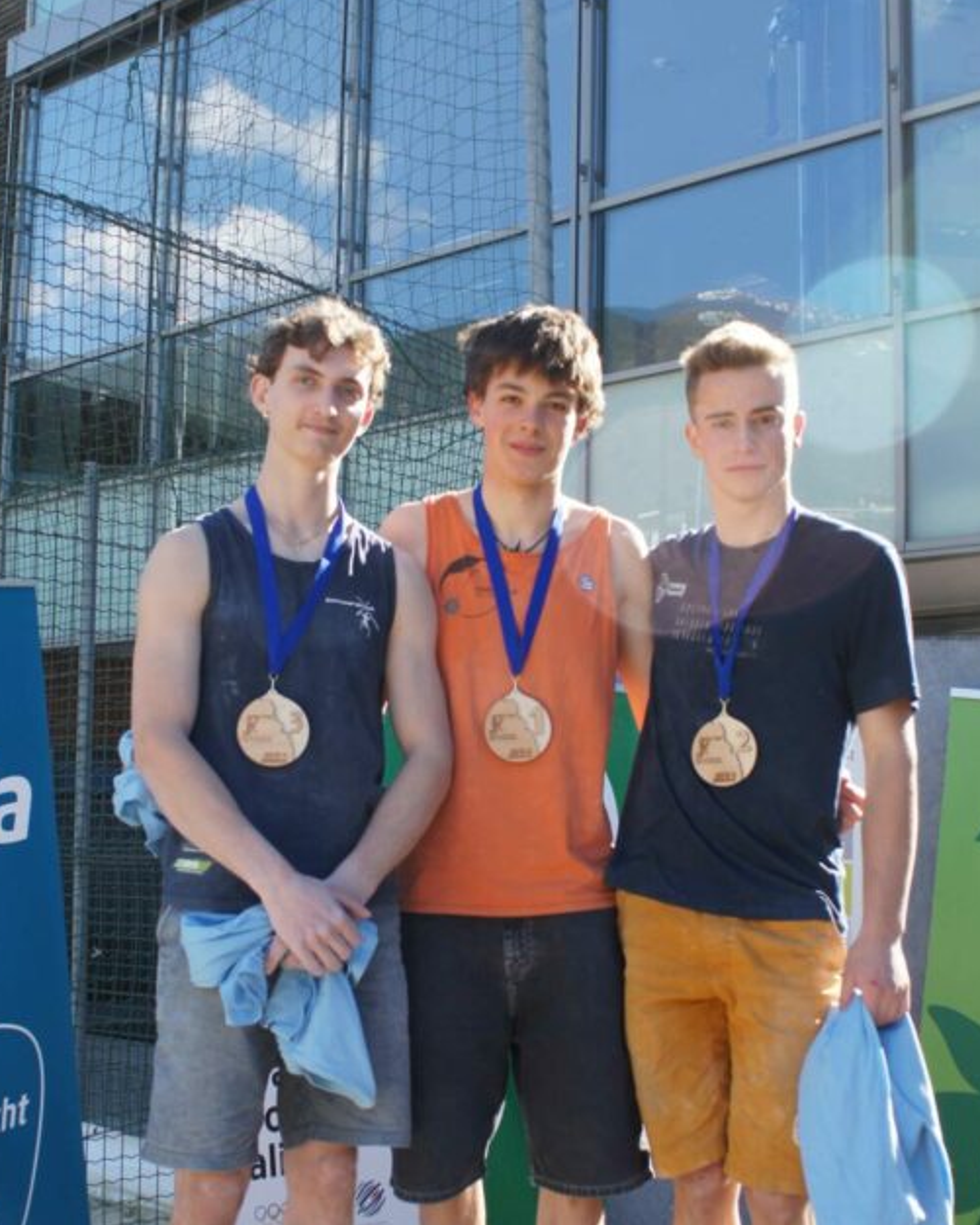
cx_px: 479
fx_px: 1667
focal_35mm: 46
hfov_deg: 32.8
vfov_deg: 40.3
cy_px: 667
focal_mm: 20
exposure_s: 1/200
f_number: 4.5
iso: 100
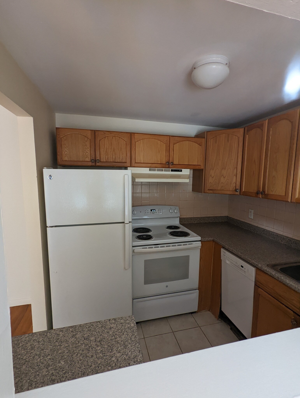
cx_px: 150
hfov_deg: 78.2
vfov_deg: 94.4
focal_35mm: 16
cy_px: 199
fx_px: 184
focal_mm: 2.35
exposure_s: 1/162
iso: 406
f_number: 2.2
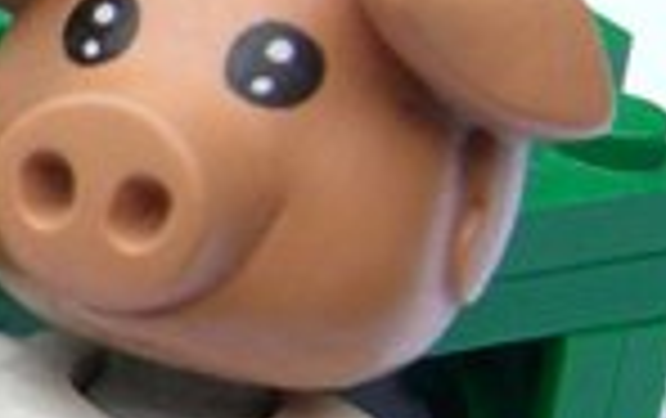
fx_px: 3945
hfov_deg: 8.8
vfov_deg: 6.1
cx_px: -900
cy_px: 103
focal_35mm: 217
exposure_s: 1/400
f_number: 4
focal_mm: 7.9
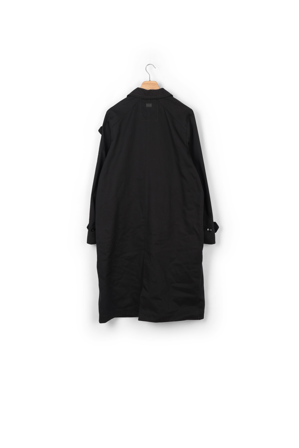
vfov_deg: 51.9
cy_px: 224
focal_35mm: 37
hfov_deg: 35.9
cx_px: 150
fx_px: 461
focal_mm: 37
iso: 100
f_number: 13
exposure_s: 1/160
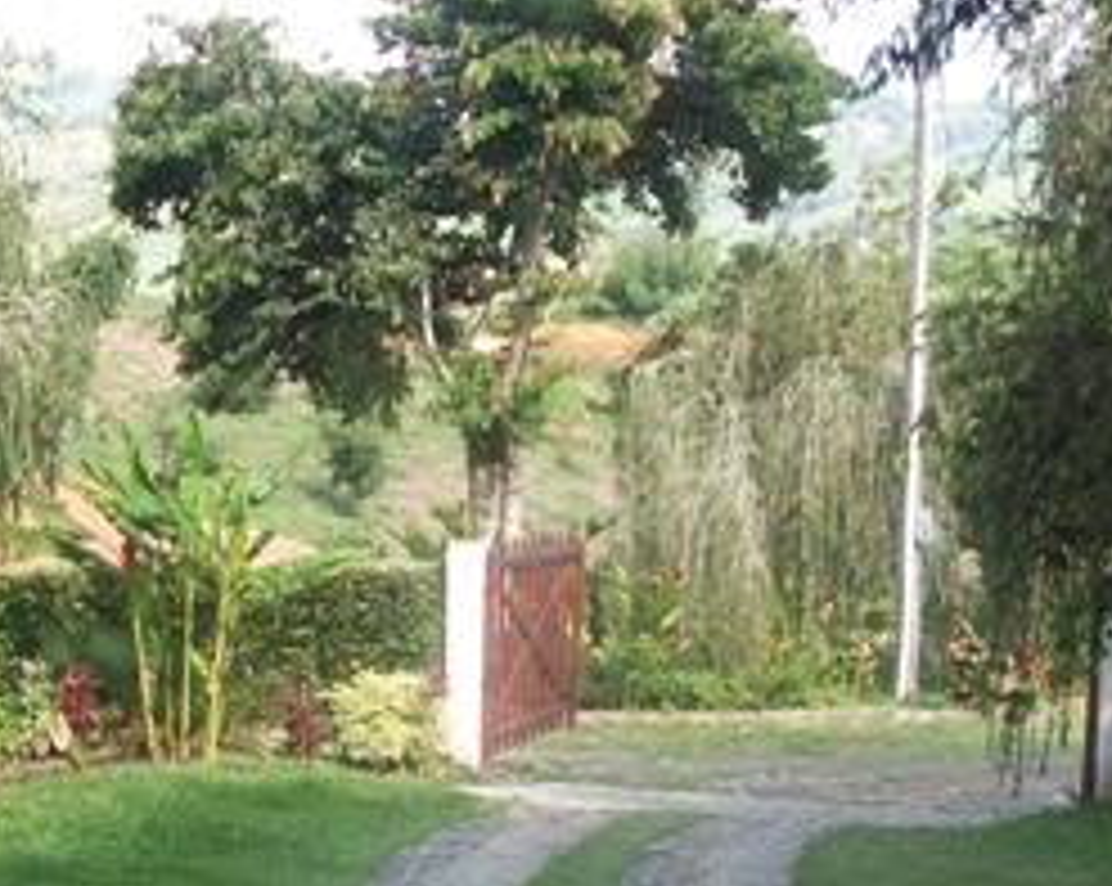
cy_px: 855
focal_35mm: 81
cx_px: 477
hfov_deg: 23.6
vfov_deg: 18.5
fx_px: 2663
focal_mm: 5.7
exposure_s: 1/250
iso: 80
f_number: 2.9
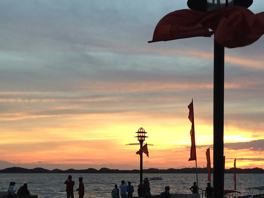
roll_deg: -2.6
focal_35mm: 62
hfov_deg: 31.1
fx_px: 473
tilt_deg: +1.1
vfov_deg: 23.1
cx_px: 154
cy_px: 176
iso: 80
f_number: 2.4
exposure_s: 1/120
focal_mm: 4.12
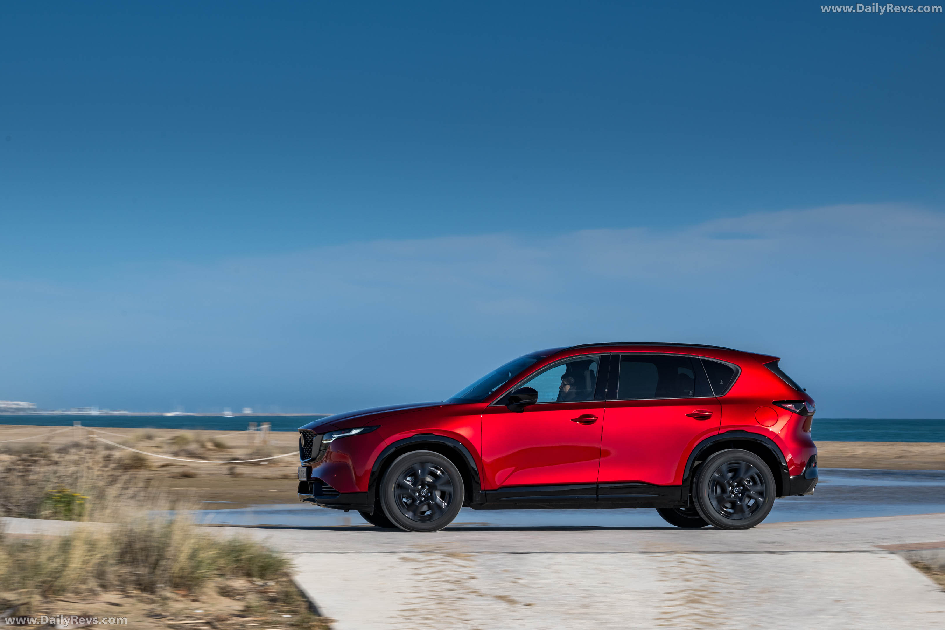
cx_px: 472
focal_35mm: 135
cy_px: 315
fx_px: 3543
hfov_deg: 15.2
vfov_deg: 10.2
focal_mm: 135
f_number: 13
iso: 100
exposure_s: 1/125
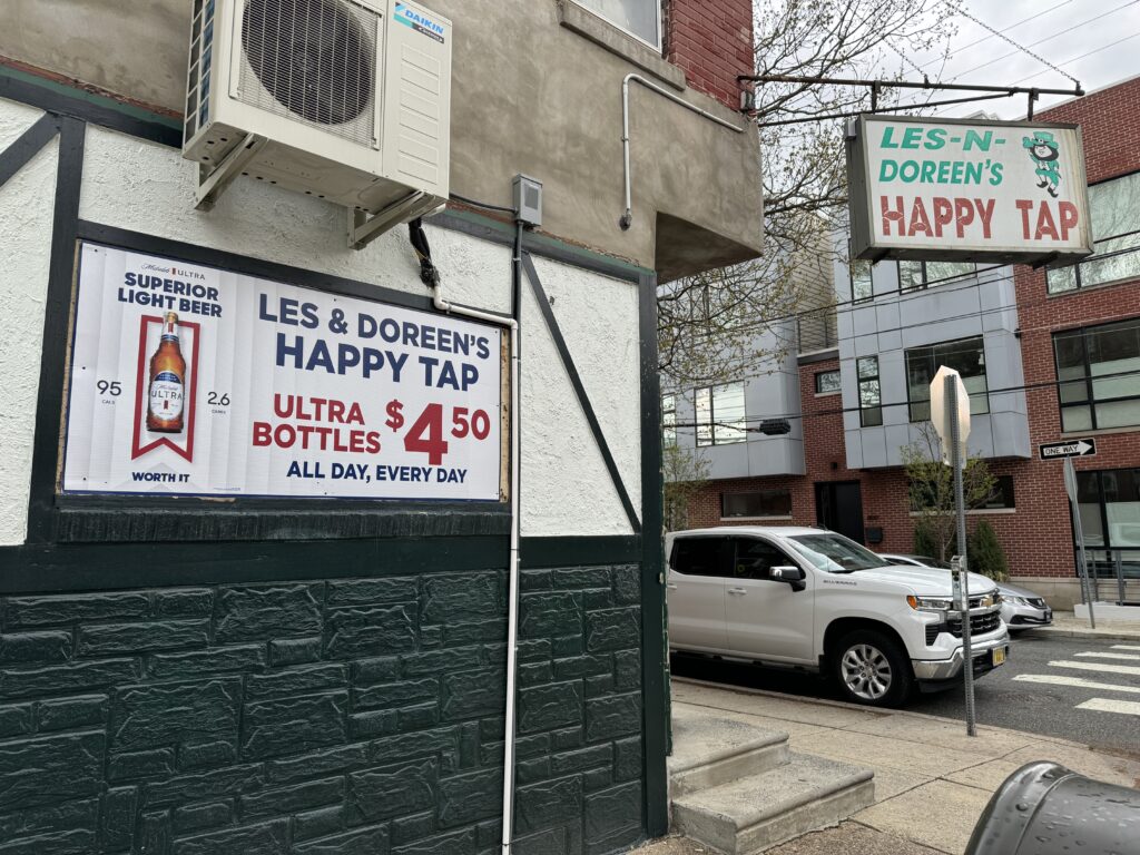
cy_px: 428
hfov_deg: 71.6
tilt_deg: +8.7
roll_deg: +0.9
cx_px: 570
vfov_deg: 56.8
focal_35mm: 24
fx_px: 790
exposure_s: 1/164
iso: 64
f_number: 1.78
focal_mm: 6.86
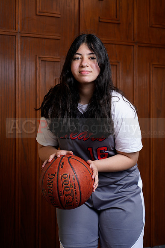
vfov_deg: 23.9
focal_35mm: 85
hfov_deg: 16.1
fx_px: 585
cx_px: 82
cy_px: 124
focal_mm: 85
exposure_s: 1/250
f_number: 5.6
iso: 200
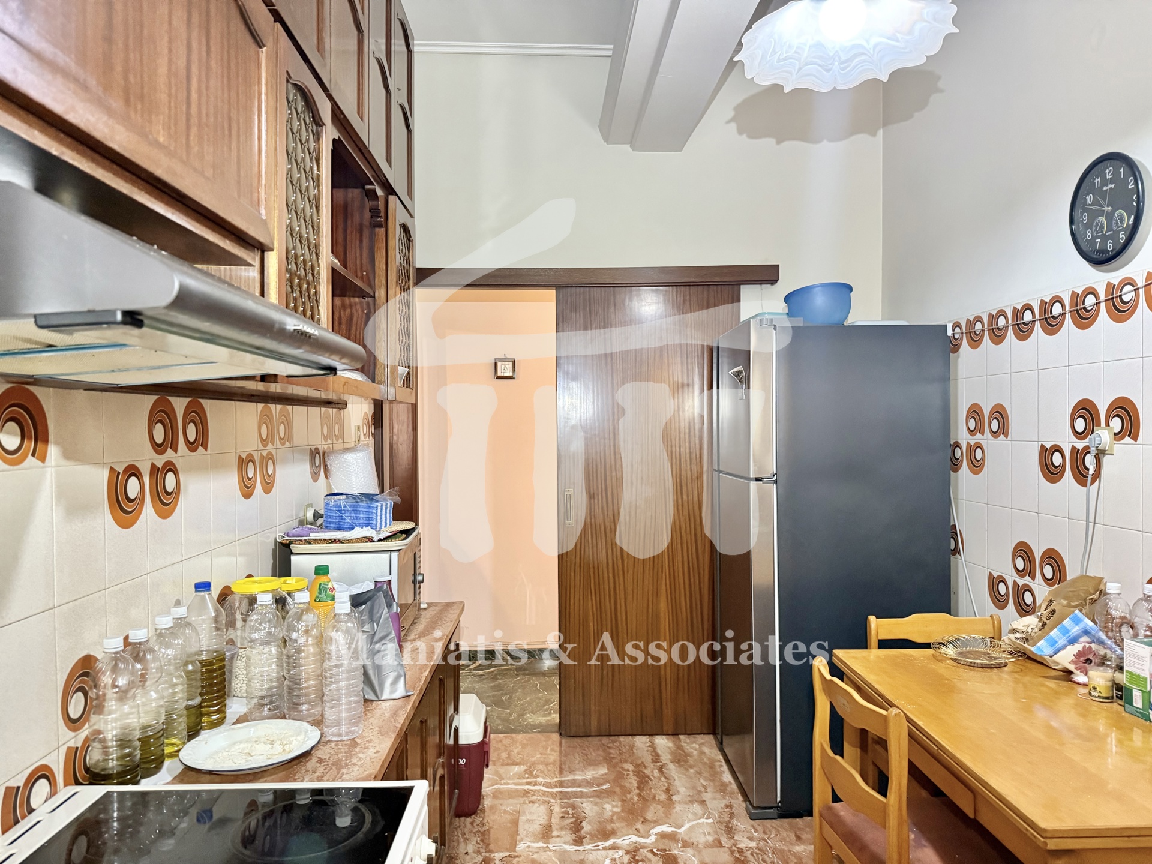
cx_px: 576
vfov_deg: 56.8
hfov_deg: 71.6
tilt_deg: -0.9
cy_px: 432
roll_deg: +0.3
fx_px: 799
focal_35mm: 24
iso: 640
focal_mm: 6.76
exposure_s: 1/60
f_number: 1.78
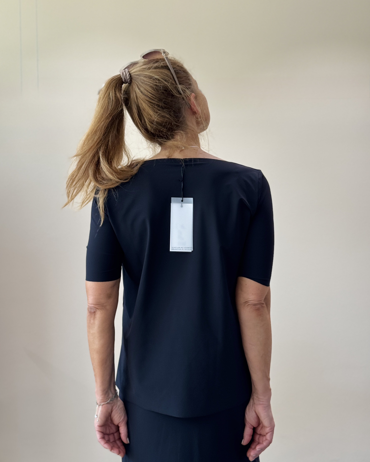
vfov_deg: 36.7
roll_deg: +0.2
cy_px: 228
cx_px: 182
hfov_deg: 29.7
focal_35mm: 51
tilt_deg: -3.6
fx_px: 698
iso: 64
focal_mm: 6.76
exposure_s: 1/121
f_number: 1.78
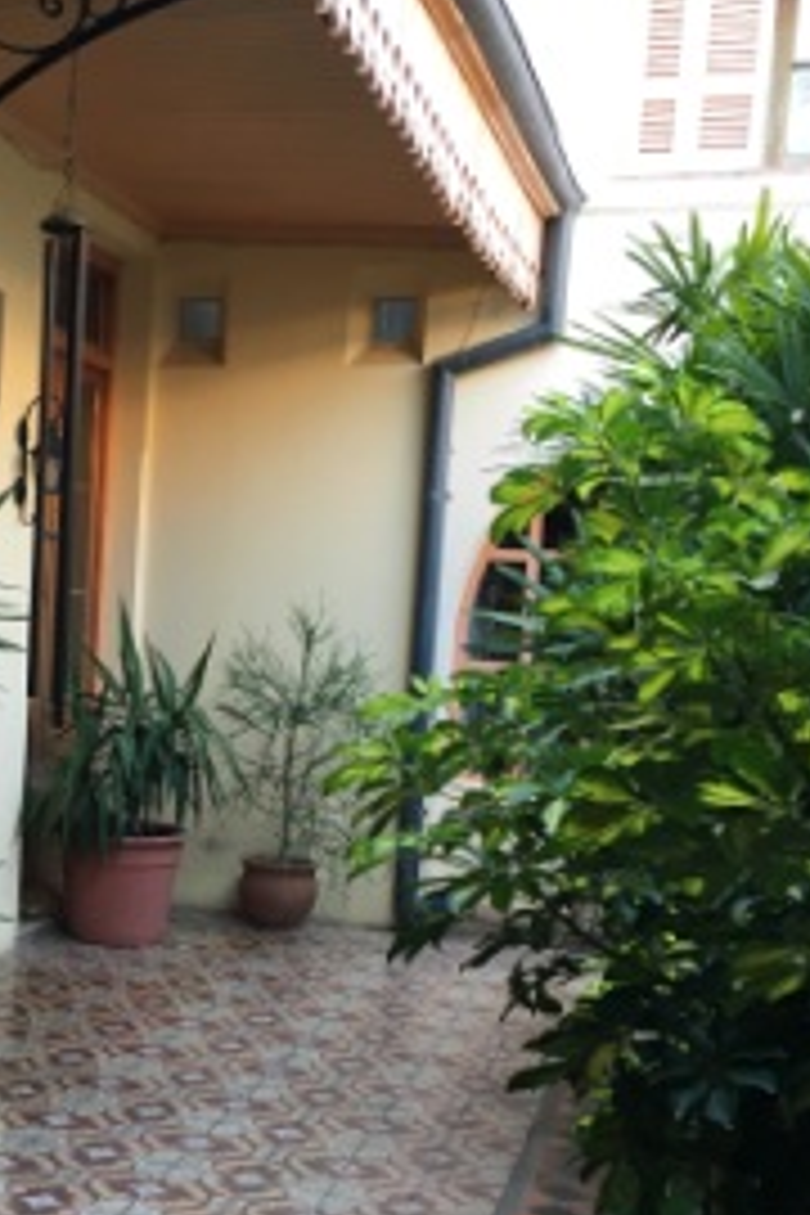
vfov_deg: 39.3
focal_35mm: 50
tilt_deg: -5.1
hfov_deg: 26.2
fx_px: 1687
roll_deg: -3.2
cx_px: 99
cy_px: 765
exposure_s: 1/33
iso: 32
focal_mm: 4.15
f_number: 2.2
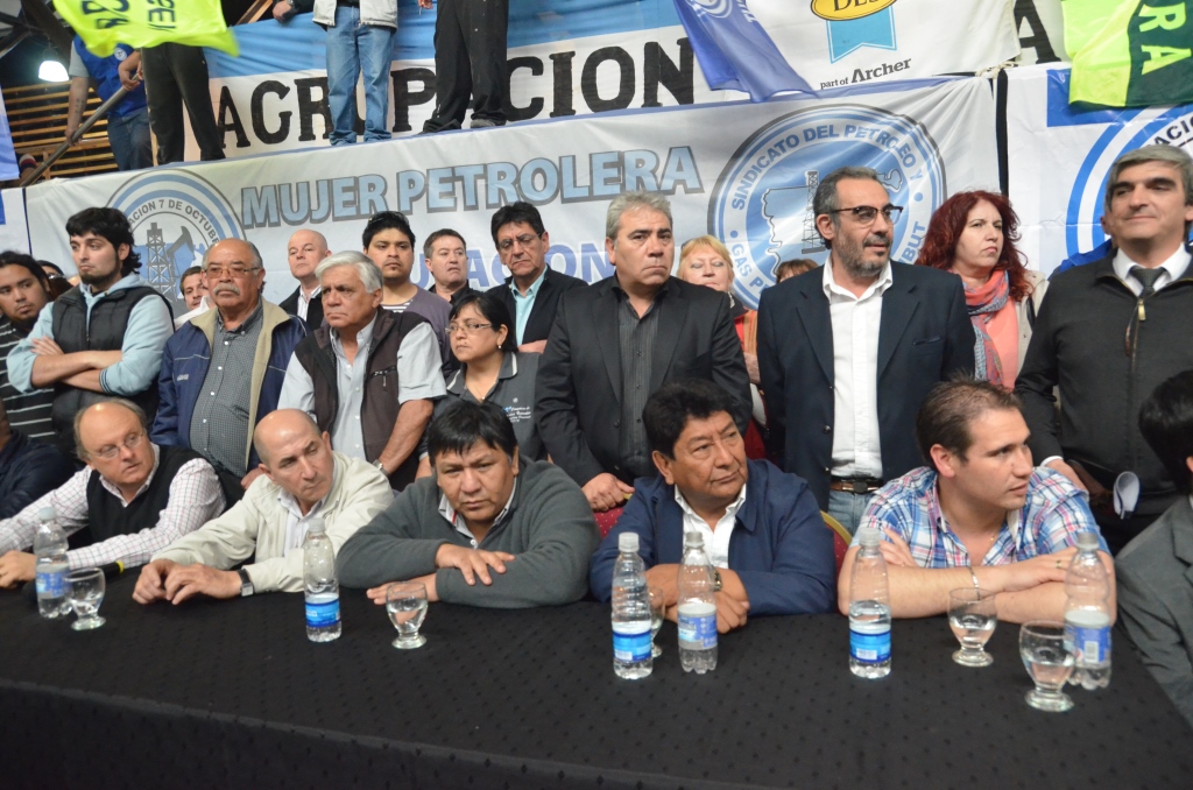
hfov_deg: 41.2
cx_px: 596
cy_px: 395
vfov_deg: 27.9
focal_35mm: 48
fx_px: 1587
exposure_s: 1/100
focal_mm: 32
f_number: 5
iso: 4000
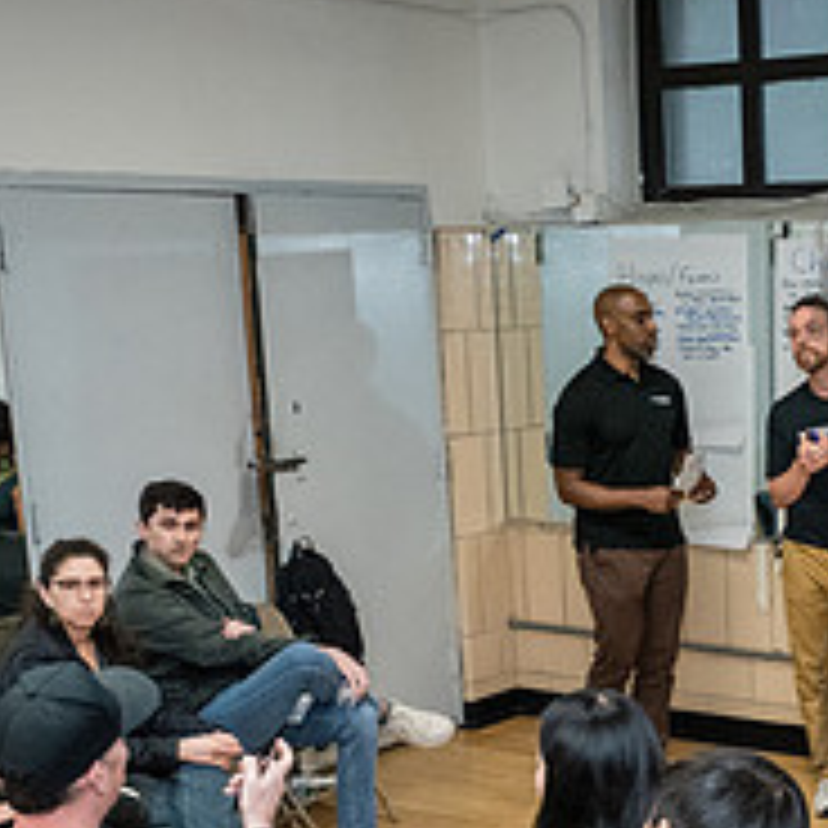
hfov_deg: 25.2
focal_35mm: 65
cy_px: 695
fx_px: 1759
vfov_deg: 25.9
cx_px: 832
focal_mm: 24
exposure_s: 1/200
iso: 5000
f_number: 4
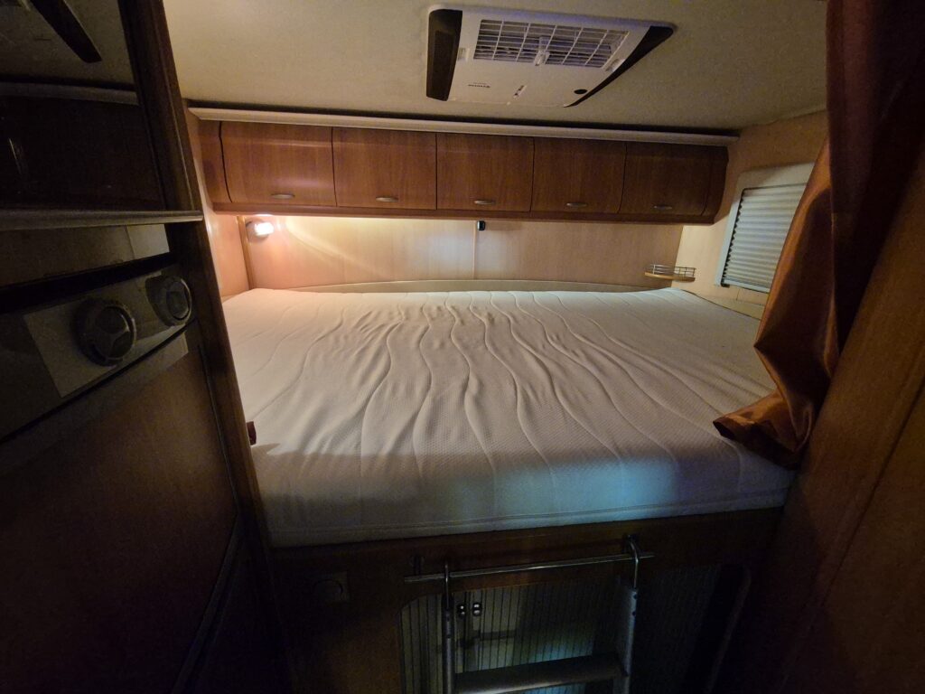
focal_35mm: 13
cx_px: 462
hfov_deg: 106.2
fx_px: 347
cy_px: 347
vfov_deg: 89.9
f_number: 2.2
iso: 1250
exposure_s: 1/50
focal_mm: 2.2
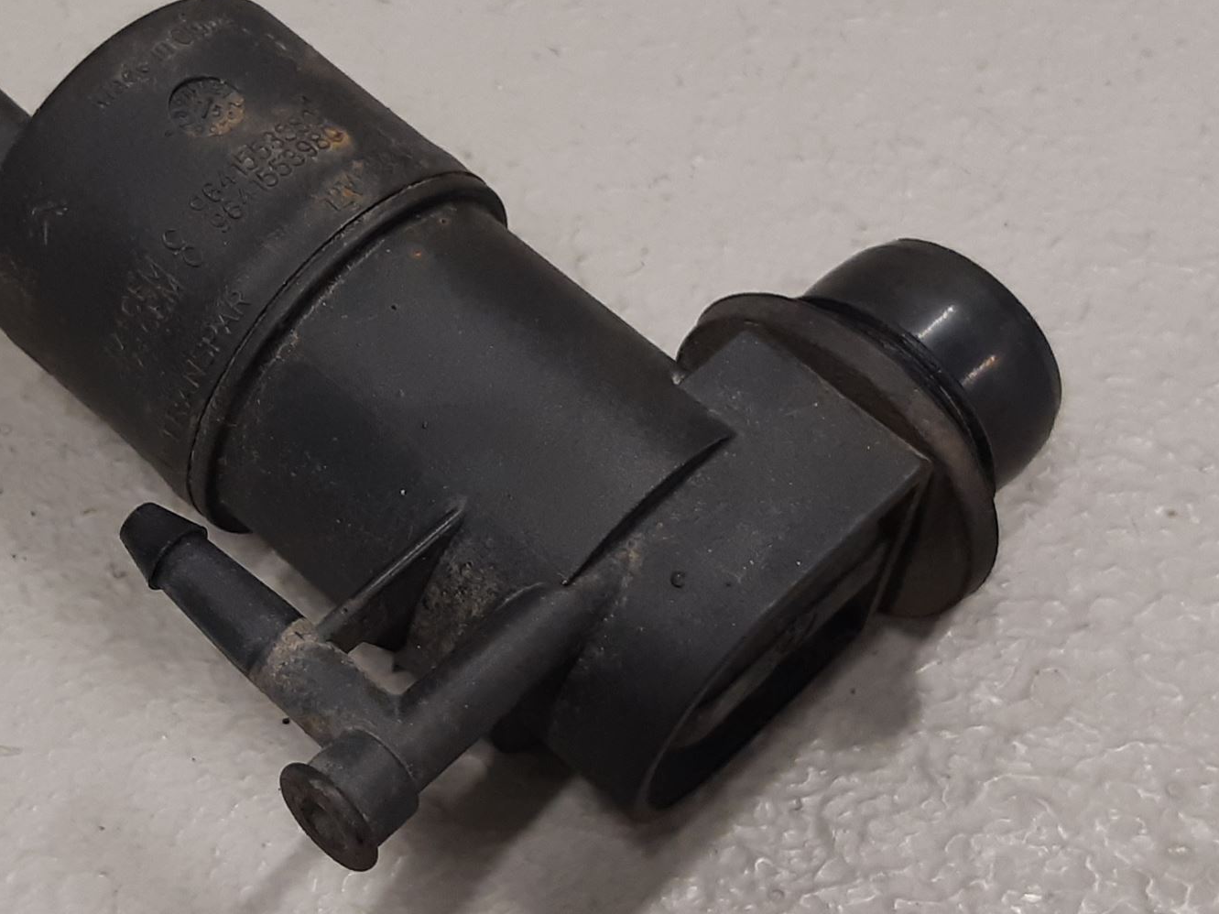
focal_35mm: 40
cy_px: 416
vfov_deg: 35.9
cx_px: 348
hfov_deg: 45.6
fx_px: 1408
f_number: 1.7
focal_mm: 3.93
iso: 100
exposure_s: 1/50
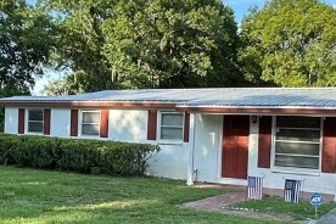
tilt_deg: -0.7
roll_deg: -2.8
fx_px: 504
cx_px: 134
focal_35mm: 54
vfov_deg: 25.0
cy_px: 138
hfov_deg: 36.7
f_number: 2.2
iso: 40
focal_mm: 2.22
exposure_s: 1/509
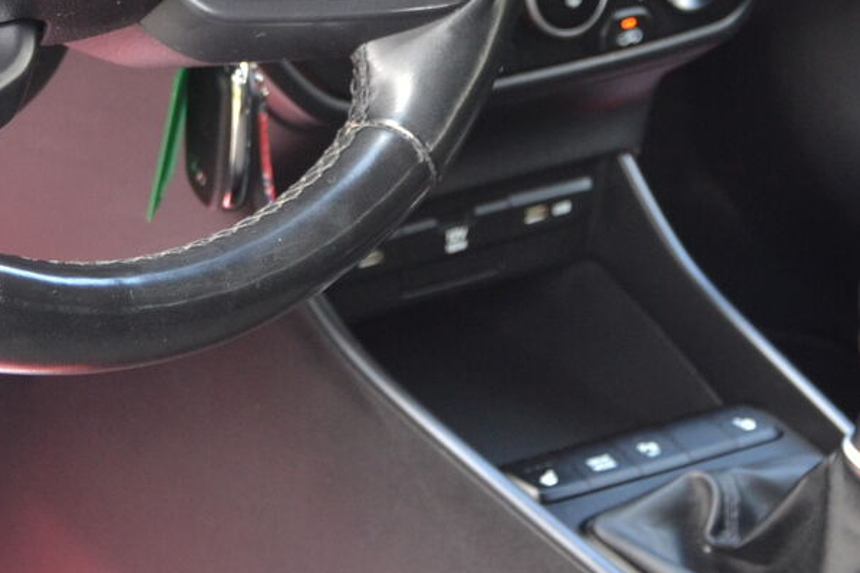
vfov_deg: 12.1
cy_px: -145
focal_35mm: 111
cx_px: 99
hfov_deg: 18.2
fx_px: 2641
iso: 400
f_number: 4.5
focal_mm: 23
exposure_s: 1/80
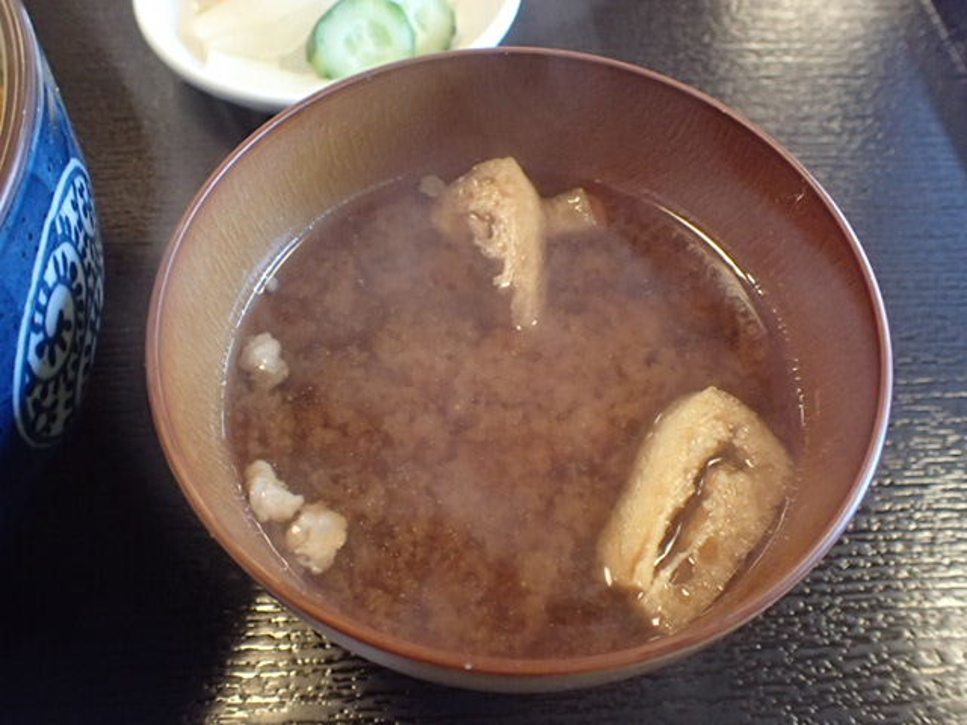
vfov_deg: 46.8
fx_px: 838
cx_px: 484
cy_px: 362
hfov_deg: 60.0
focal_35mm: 30
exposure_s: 1/30
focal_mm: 5.5
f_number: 2.3
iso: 800
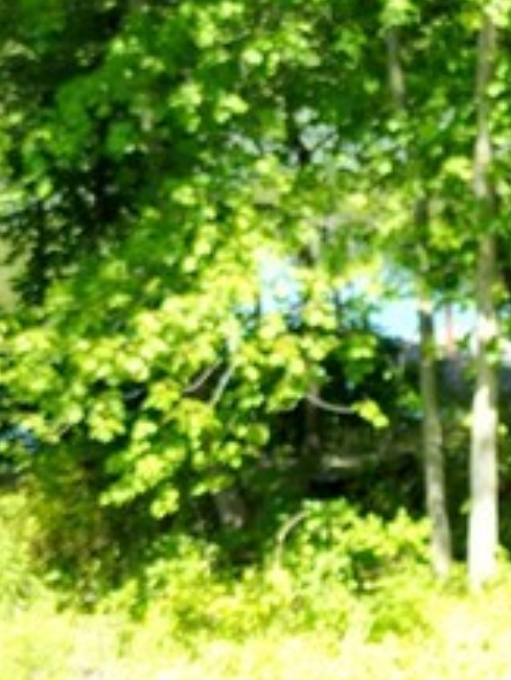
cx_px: 919
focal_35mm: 113
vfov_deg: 17.4
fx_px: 2222
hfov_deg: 12.1
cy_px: 420
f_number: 1.7
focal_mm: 6.72
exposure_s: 1/500
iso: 110
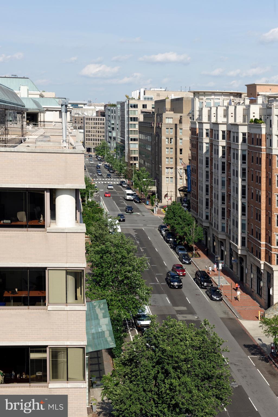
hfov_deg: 22.6
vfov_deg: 33.4
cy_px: 208
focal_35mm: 60
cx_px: 139
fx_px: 694
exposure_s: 1/500
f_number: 10
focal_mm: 60
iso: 320
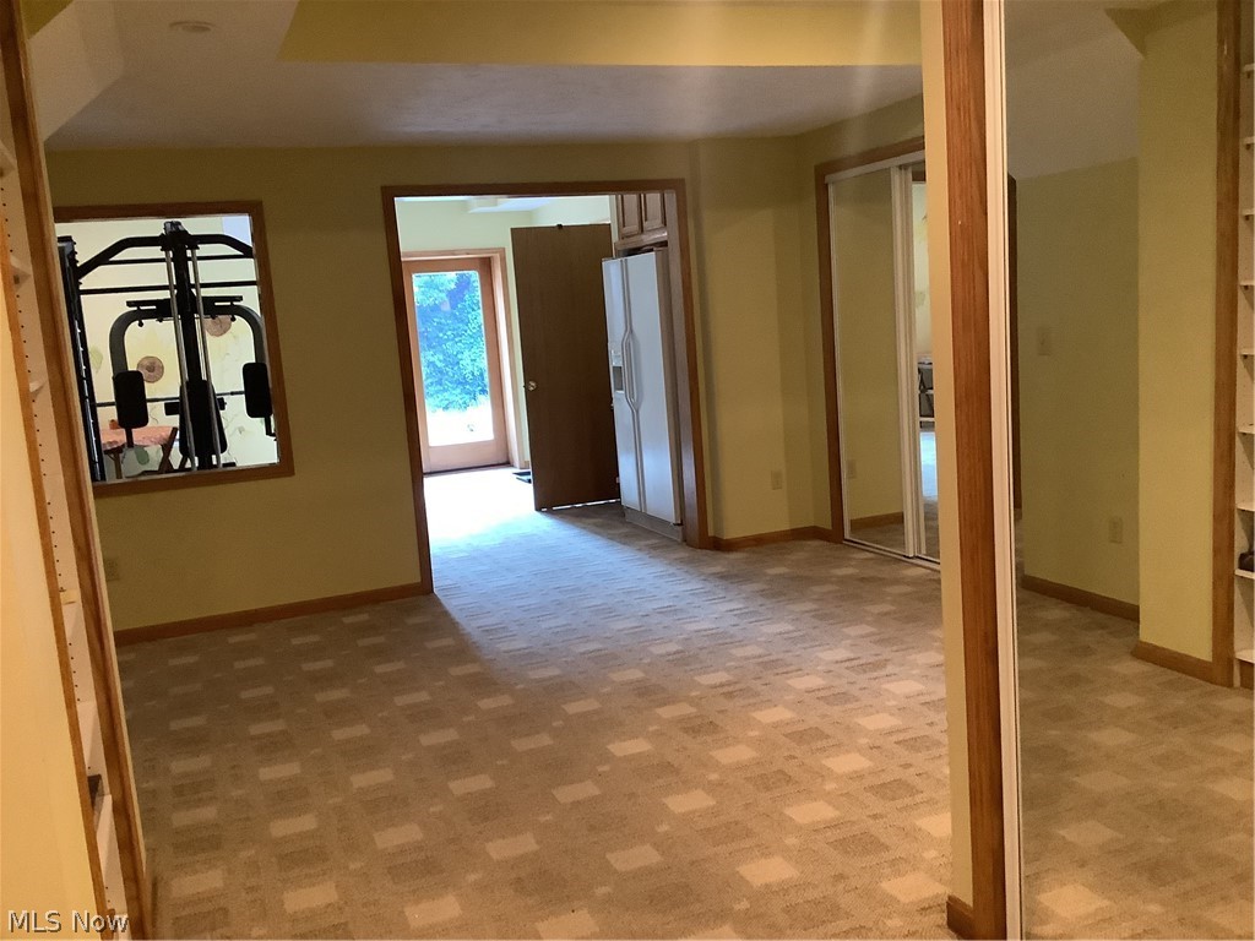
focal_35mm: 31
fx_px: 1124
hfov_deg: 58.4
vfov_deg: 45.4
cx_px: 628
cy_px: 470
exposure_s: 1/30
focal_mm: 3.3
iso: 400
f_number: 2.4
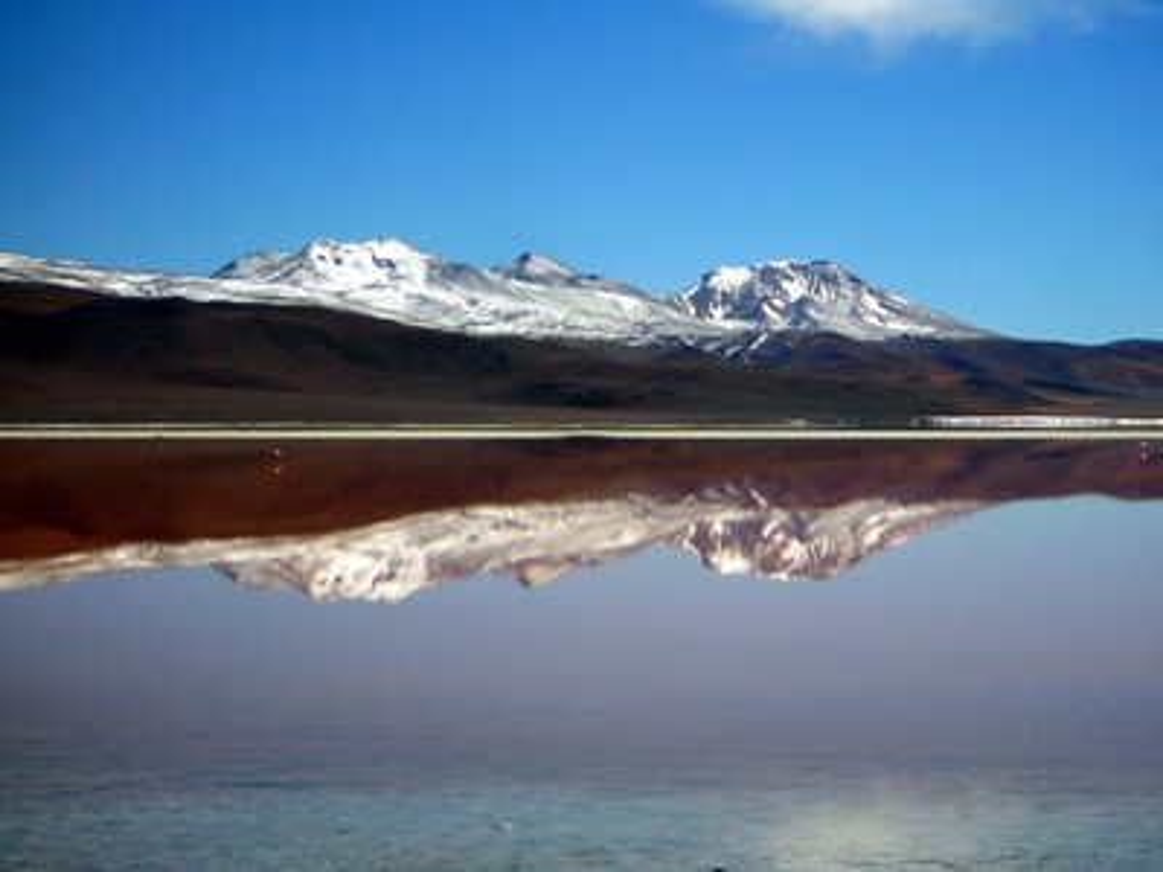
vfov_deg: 13.7
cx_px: 582
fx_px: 3628
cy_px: 436
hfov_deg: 18.2
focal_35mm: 108
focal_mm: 14.1
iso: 50
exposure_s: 1/696
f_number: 4.7
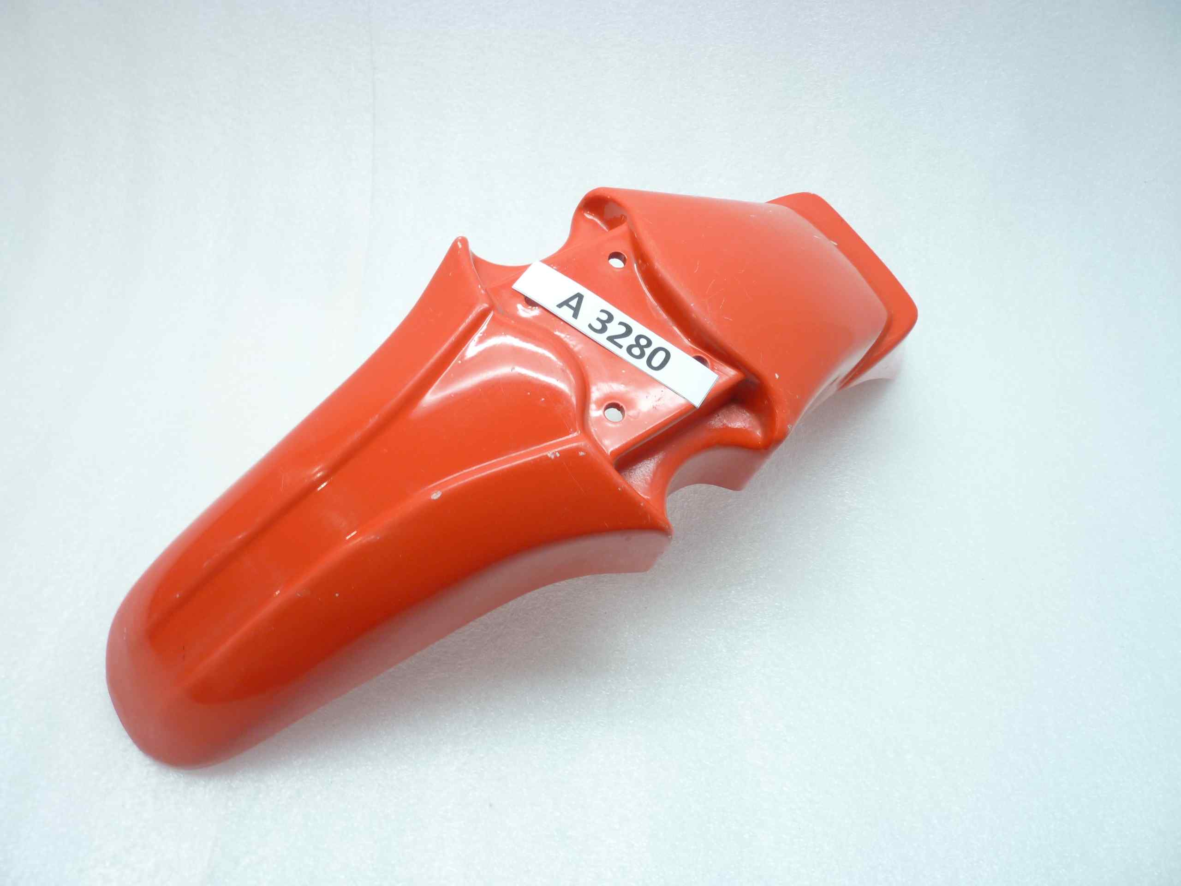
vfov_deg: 54.9
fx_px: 853
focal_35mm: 25
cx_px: 590
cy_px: 443
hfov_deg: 69.4
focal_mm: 4.1
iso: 80
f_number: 3.3
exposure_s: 1/13
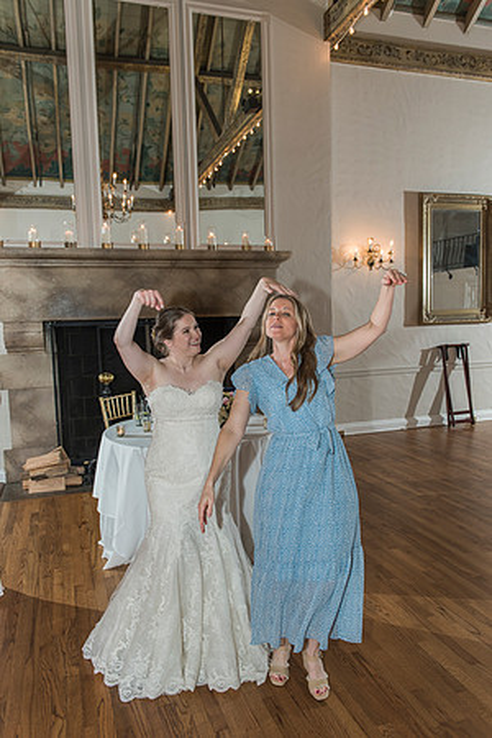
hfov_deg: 46.4
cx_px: 246
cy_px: 369
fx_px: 574
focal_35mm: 28
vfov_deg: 65.5
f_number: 4
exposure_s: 1/80
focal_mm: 28
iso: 640
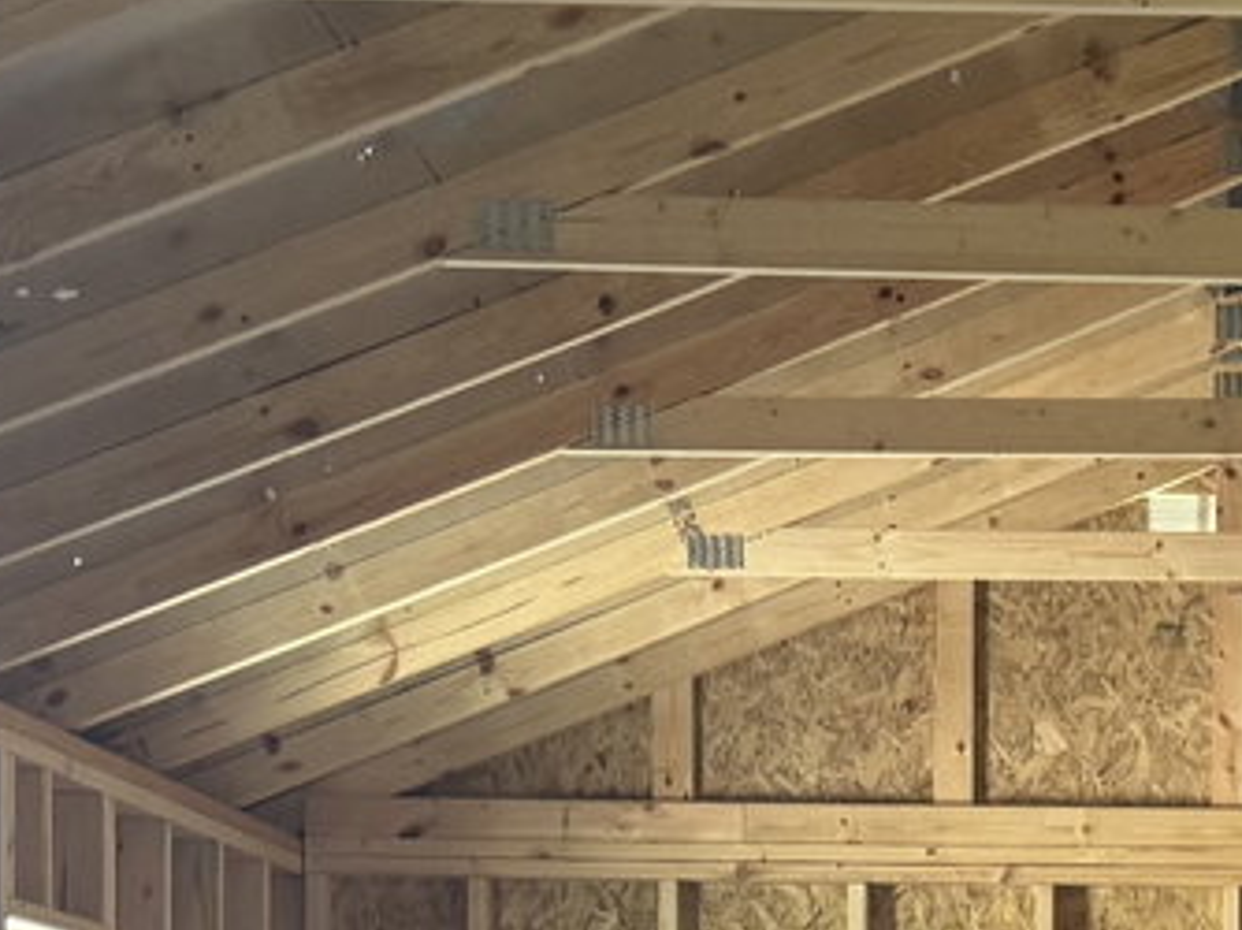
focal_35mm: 115
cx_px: 1313
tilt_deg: +3.5
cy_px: 1261
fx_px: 4123
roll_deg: +0.8
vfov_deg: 12.4
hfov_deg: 16.7
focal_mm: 6.76
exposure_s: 1/70
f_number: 1.78
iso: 200
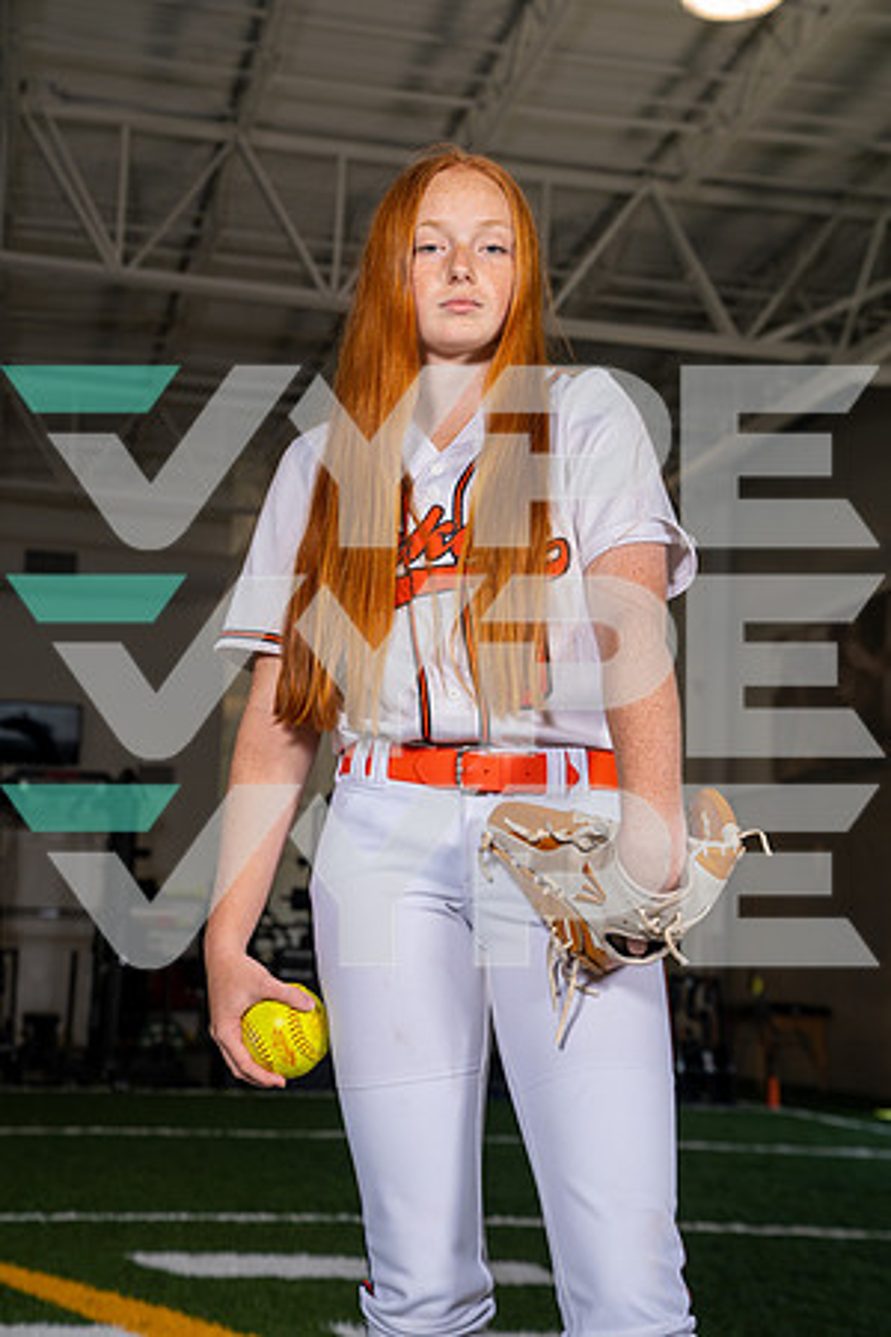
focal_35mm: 65
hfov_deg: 20.9
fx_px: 2413
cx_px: 446
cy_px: 668
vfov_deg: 31.0
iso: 200
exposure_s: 1/200
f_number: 5.6
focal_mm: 65
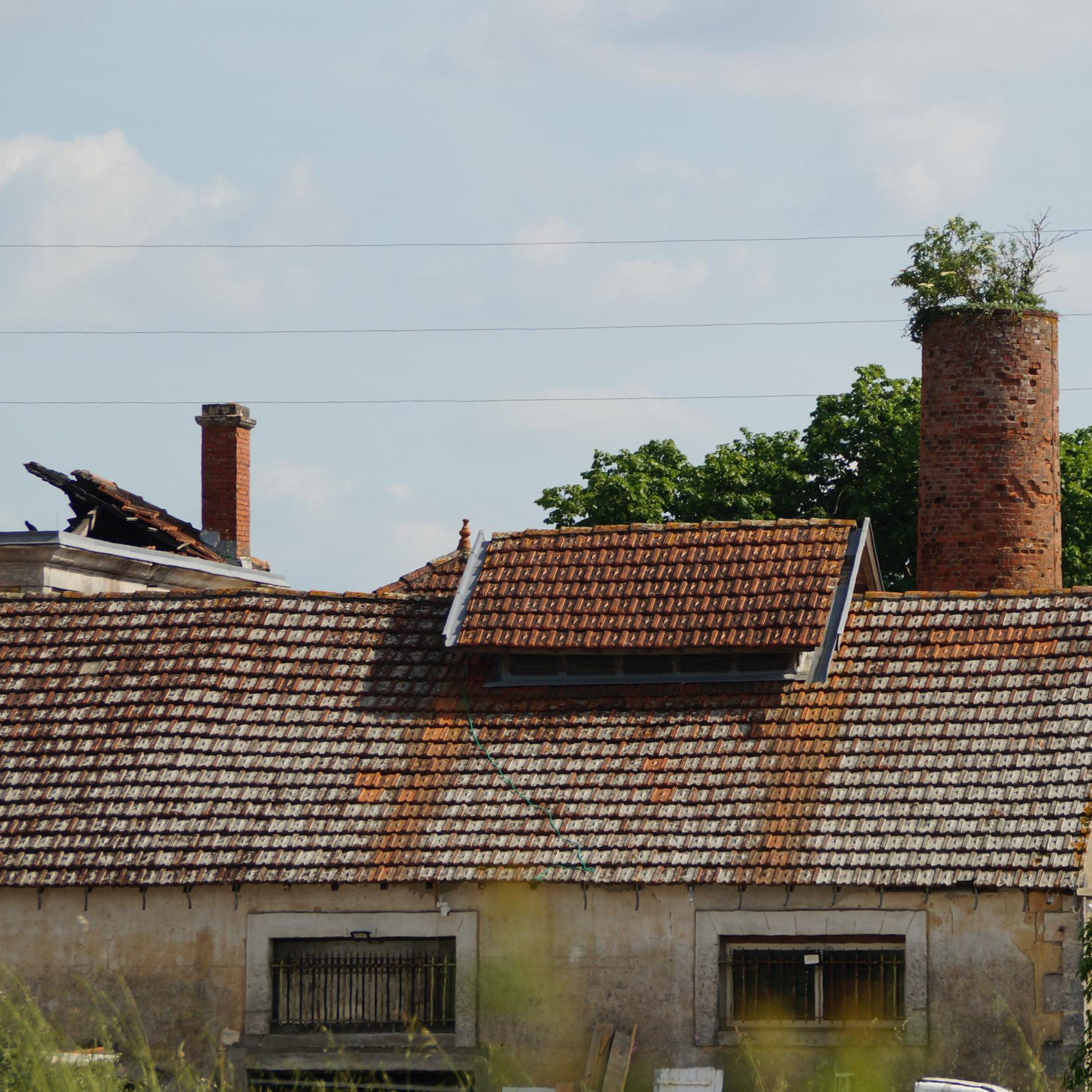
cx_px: 764
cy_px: 546
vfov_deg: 4.6
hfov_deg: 4.6
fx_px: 13705
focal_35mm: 384
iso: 100
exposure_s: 1/400
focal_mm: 200
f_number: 8
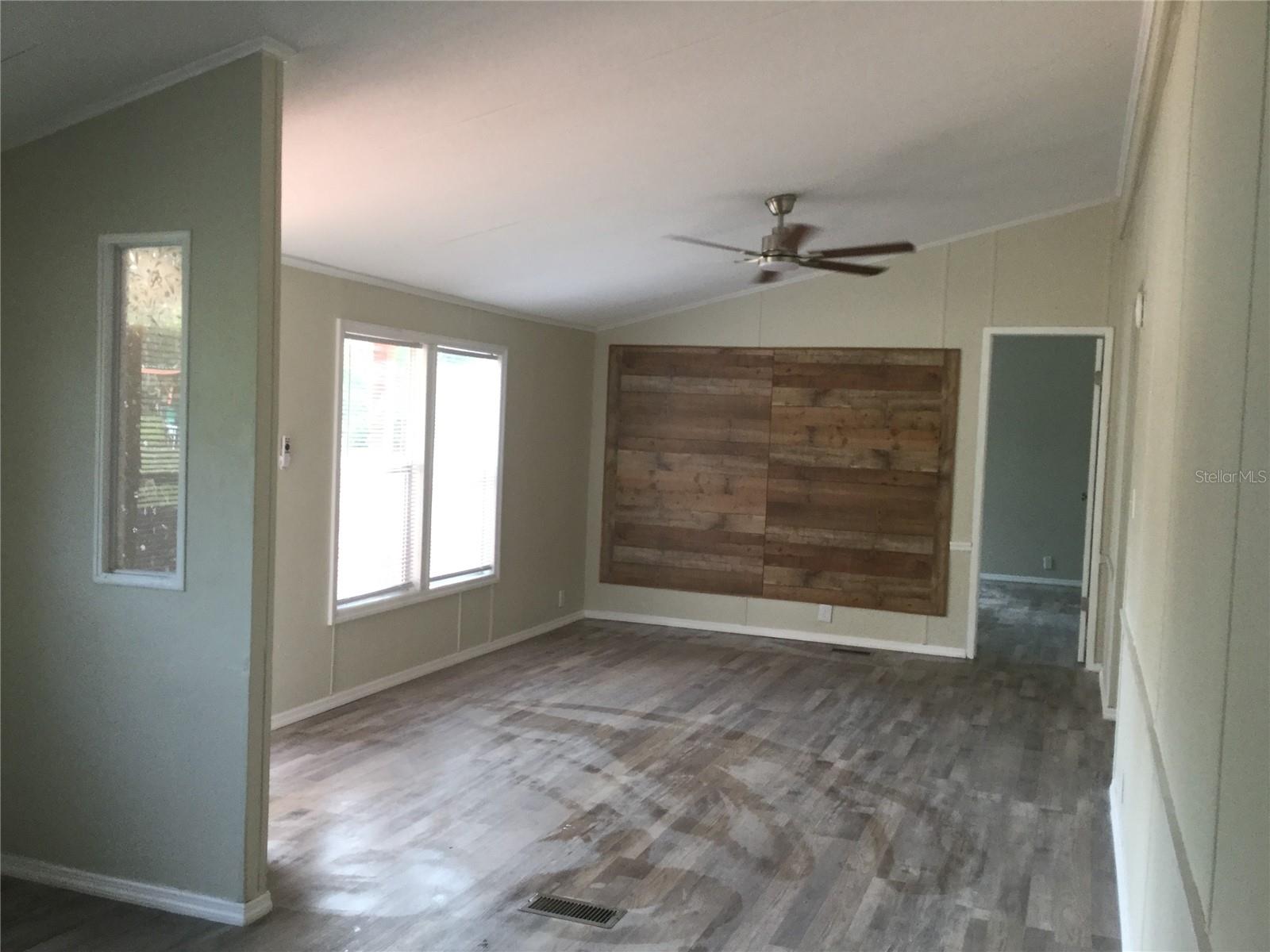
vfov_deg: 45.4
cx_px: 635
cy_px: 476
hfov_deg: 58.4
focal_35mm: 31
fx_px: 1137
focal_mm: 3.3
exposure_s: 1/30
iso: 32
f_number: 2.4
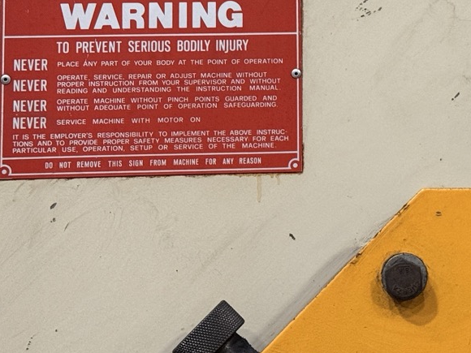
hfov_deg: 18.1
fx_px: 1442
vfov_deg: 13.8
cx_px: 465
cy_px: 12
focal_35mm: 106
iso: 320
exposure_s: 1/40
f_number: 1.78
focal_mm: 6.76
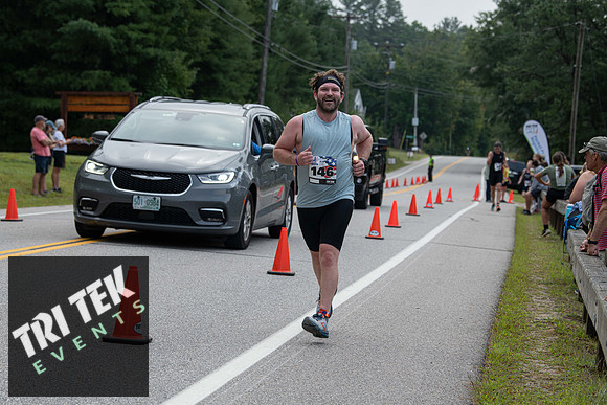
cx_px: 304
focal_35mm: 100
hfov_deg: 20.4
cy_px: 202
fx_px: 1686
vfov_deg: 13.7
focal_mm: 100
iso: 200
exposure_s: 1/320
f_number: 5.6
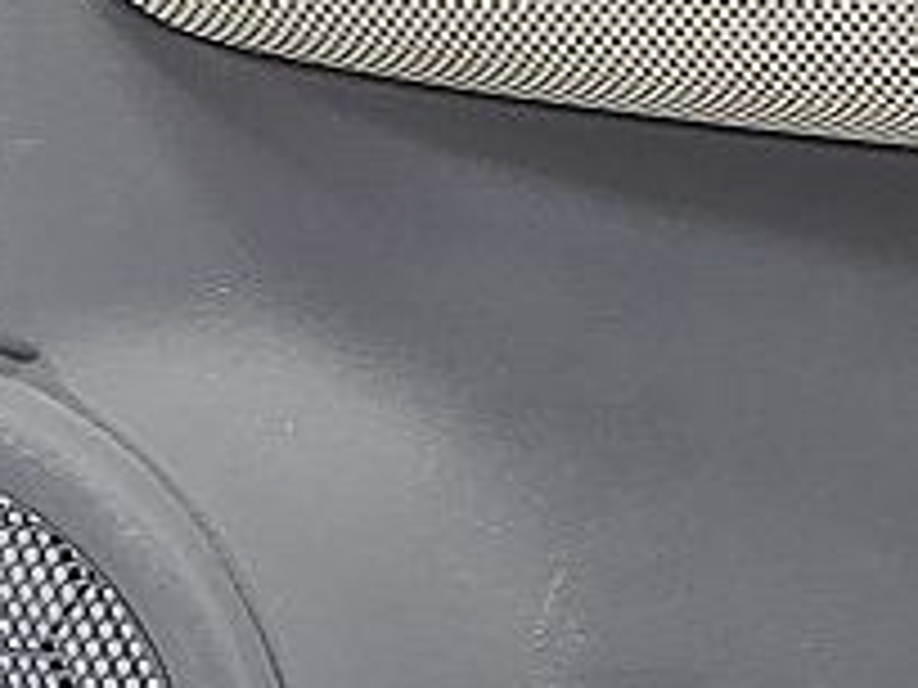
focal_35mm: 163
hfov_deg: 10.9
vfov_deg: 9.0
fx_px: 4323
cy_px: -130
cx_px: 1942
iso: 250
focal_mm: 5.23
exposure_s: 1/50
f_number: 1.8
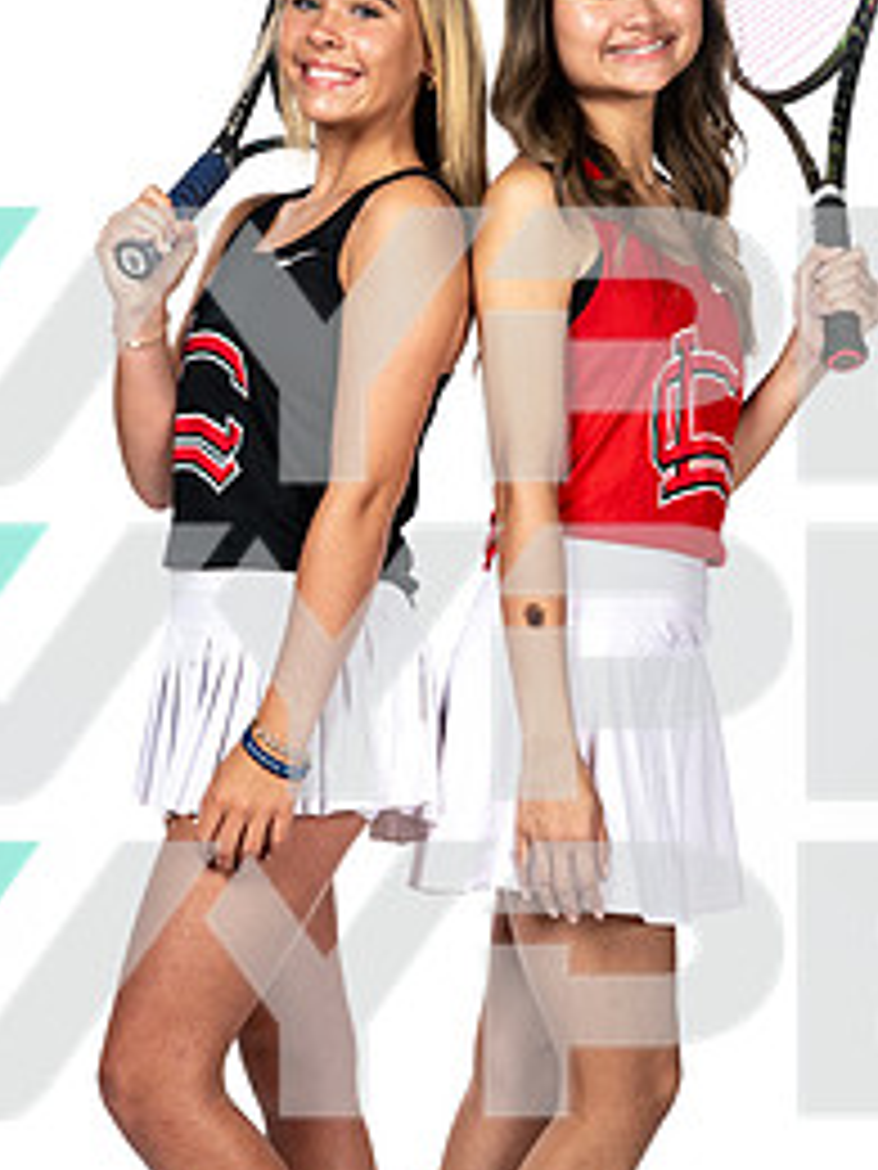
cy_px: 666
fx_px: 3483
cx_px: 441
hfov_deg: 14.4
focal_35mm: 103
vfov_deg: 19.1
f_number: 7.1
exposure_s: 1/320
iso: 400
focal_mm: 62
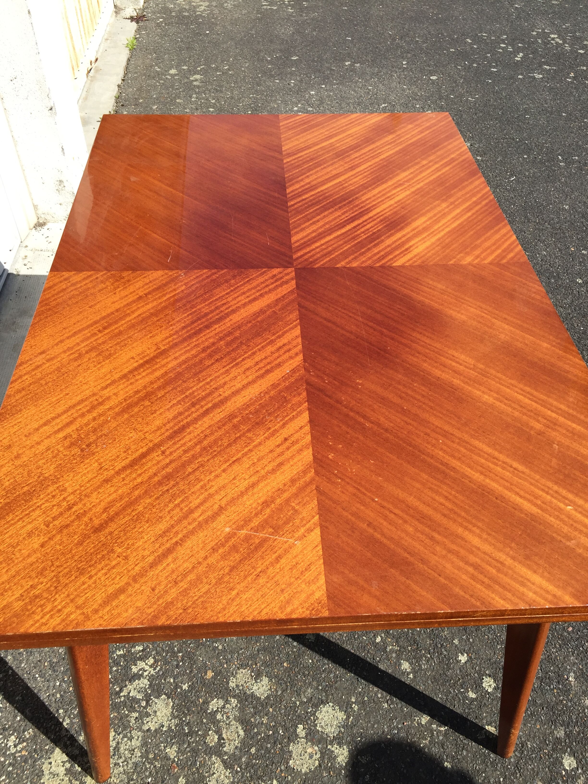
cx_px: 294
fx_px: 657
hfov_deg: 48.2
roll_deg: -0.4
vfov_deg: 61.7
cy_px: 392
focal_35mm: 29
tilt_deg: -42.3
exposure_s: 1/1236
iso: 32
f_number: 2.2
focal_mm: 4.15
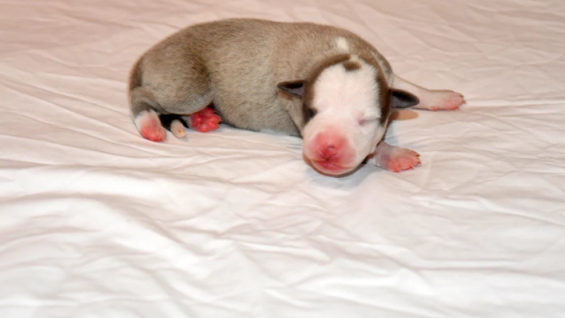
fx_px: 1303
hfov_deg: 24.5
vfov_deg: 13.9
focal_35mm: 87
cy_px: 133
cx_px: 281
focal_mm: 55
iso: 3200
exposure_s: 1/60
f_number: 5.6
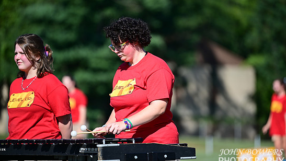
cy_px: 85
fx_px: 1684
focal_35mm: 222
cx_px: 150
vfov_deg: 5.5
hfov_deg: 9.7
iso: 125
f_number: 2.8
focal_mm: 200
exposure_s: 1/1600
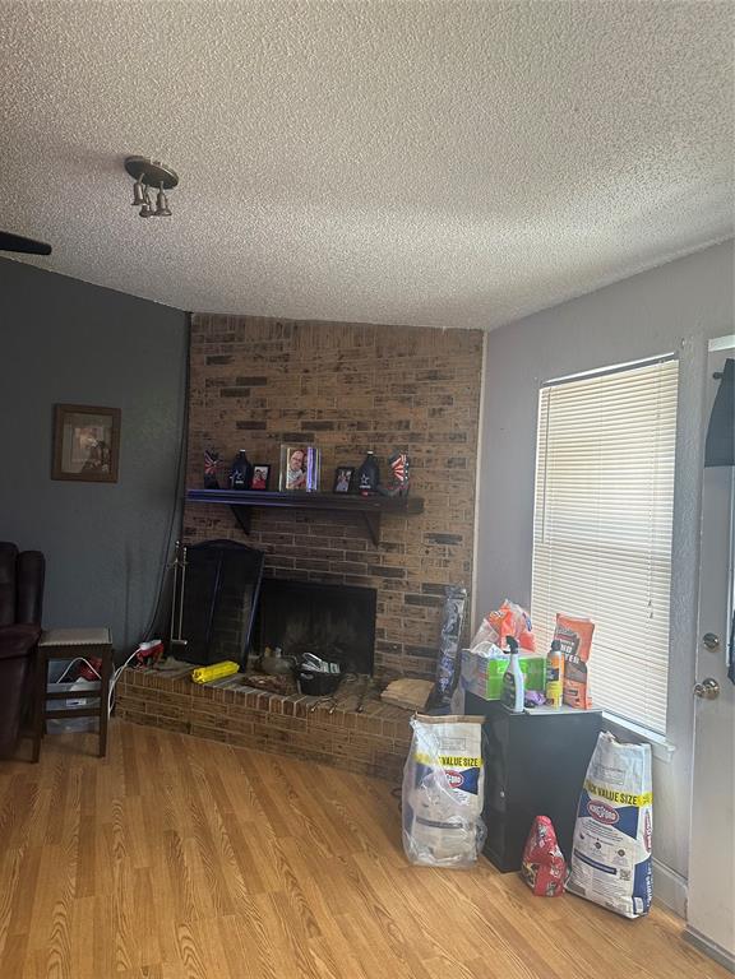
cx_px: 368
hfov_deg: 56.8
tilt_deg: +2.0
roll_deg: -5.6
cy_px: 490
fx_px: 679
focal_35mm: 24
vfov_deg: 71.6
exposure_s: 1/60
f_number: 1.78
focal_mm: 6.86
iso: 250
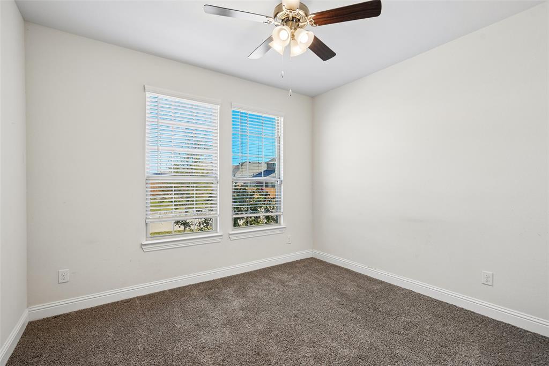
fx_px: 244
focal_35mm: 16
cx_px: 274
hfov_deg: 96.8
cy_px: 183
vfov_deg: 73.7
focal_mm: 16
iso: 160
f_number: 8
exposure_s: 1/30
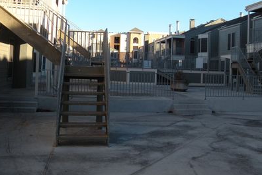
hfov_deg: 42.5
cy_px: 60
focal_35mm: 46
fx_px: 335
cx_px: 159
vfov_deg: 29.1
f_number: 3.8
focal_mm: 5.9
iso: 64
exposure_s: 1/260
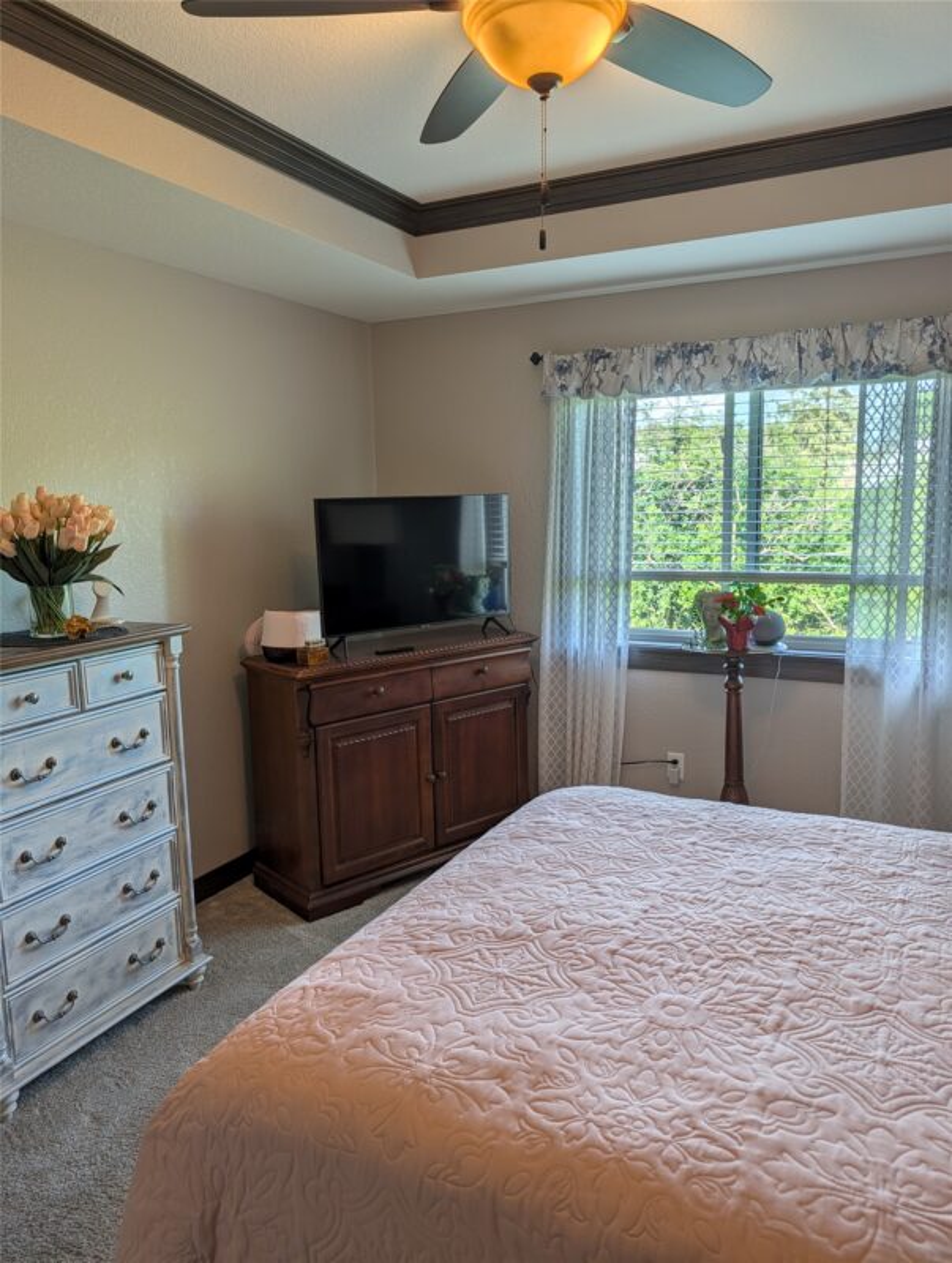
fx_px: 877
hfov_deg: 57.0
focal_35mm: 24
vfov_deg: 71.5
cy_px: 632
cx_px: 476
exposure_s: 1/233
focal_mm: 6.9
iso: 18
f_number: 1.68
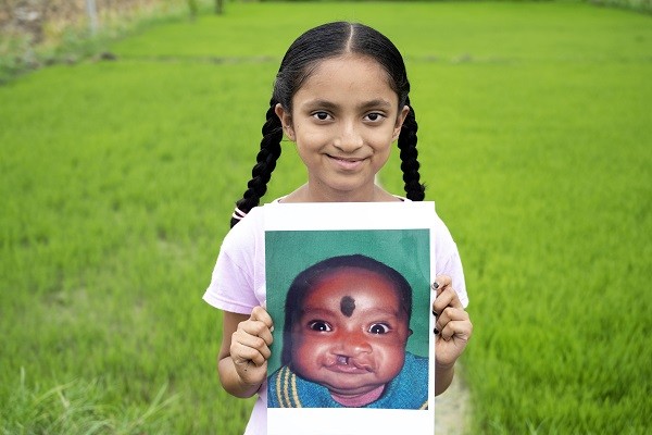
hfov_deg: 43.6
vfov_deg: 29.9
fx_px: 815
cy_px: 218
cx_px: 326
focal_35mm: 45
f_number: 4
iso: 800
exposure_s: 1/1000
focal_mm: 45
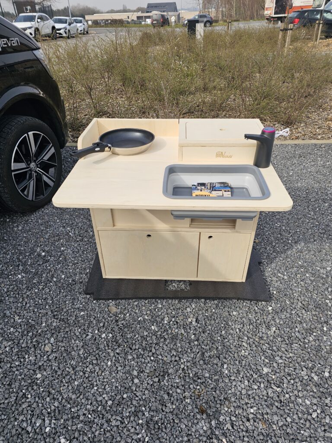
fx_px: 294
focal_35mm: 23
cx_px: 166
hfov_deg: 58.9
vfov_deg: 73.9
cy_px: 222
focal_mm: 6.3
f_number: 1.7
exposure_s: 1/509
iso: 10
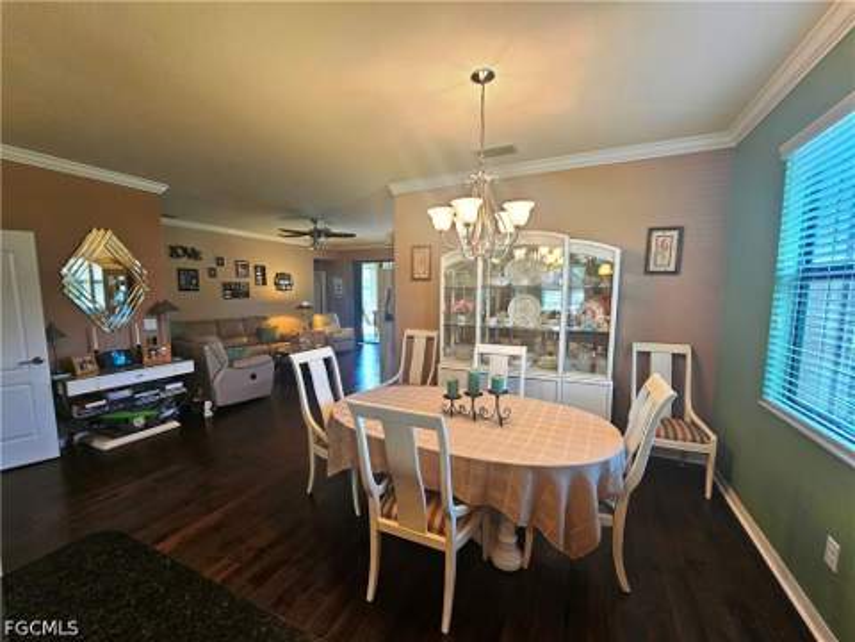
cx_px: 428
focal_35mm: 13
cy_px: 321
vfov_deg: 89.9
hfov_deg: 106.2
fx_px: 321
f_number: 2.2
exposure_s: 1/60
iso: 160
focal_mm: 2.2
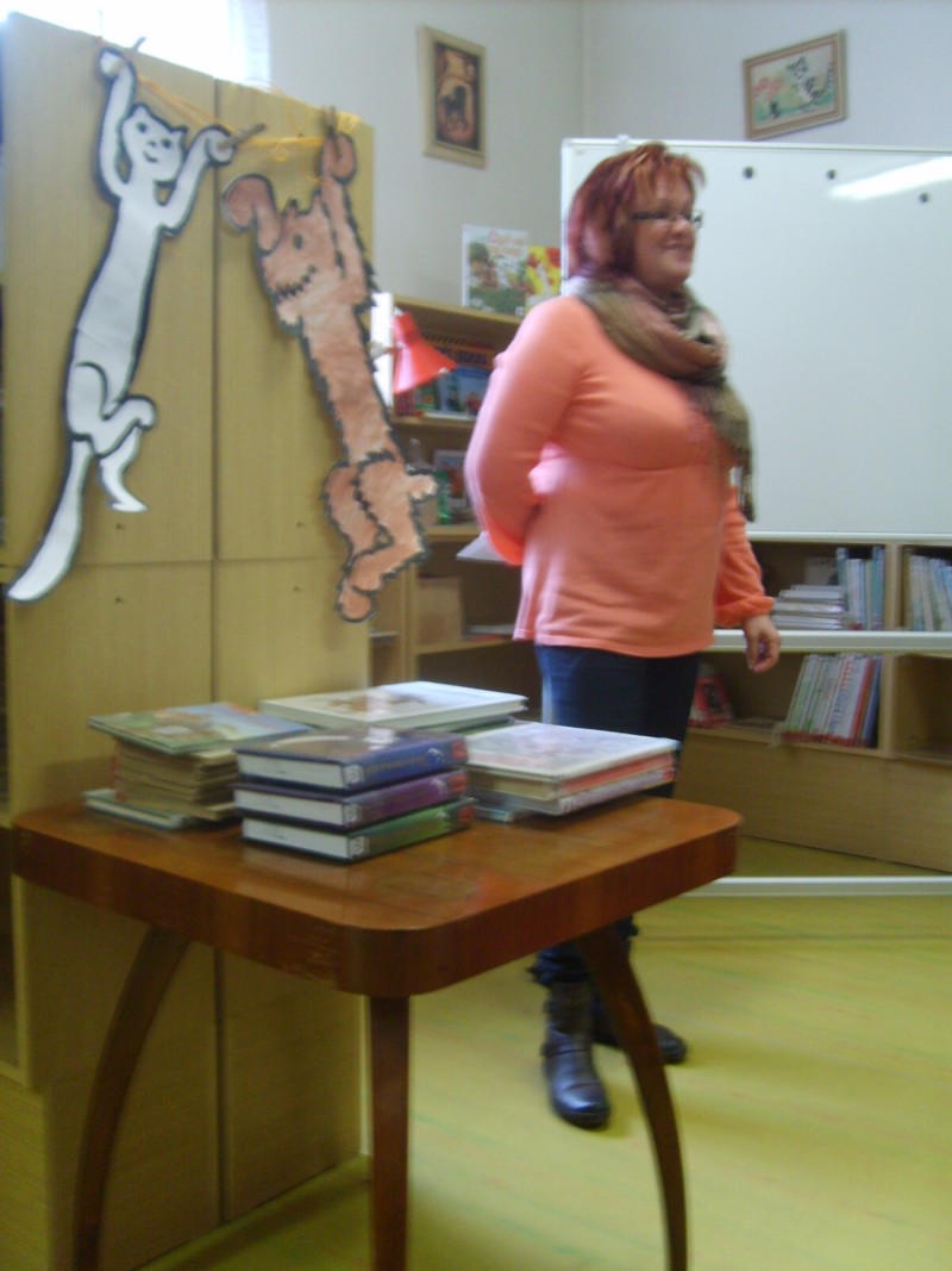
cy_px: 636
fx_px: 1284
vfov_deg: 52.6
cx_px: 476
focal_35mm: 35
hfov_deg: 40.7
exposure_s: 1/8
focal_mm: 5.8
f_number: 2.8
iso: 140
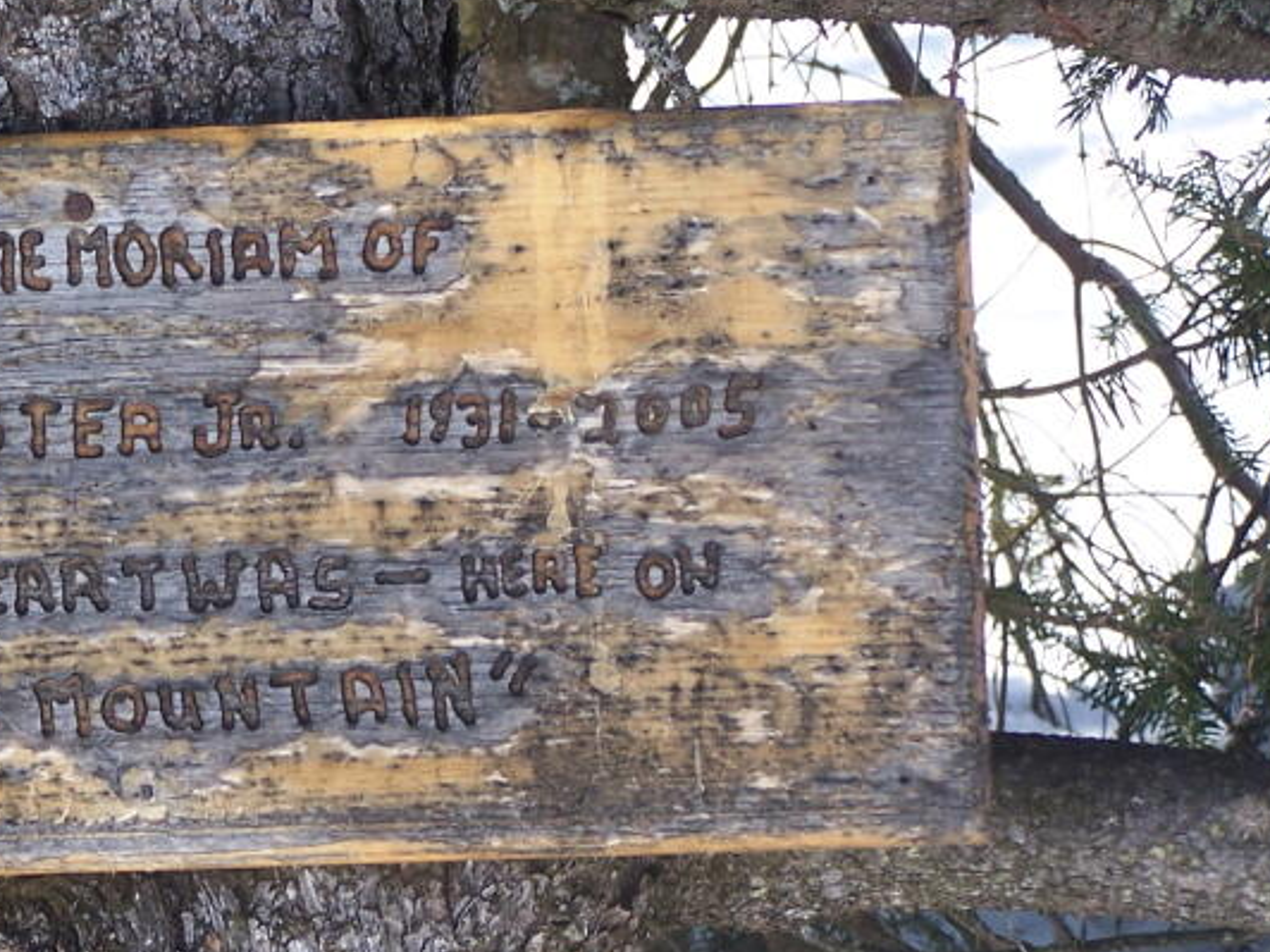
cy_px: 310
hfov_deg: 8.8
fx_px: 8255
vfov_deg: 6.6
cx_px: 117
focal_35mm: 225
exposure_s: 1/500
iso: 80
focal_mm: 19.4
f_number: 3.2
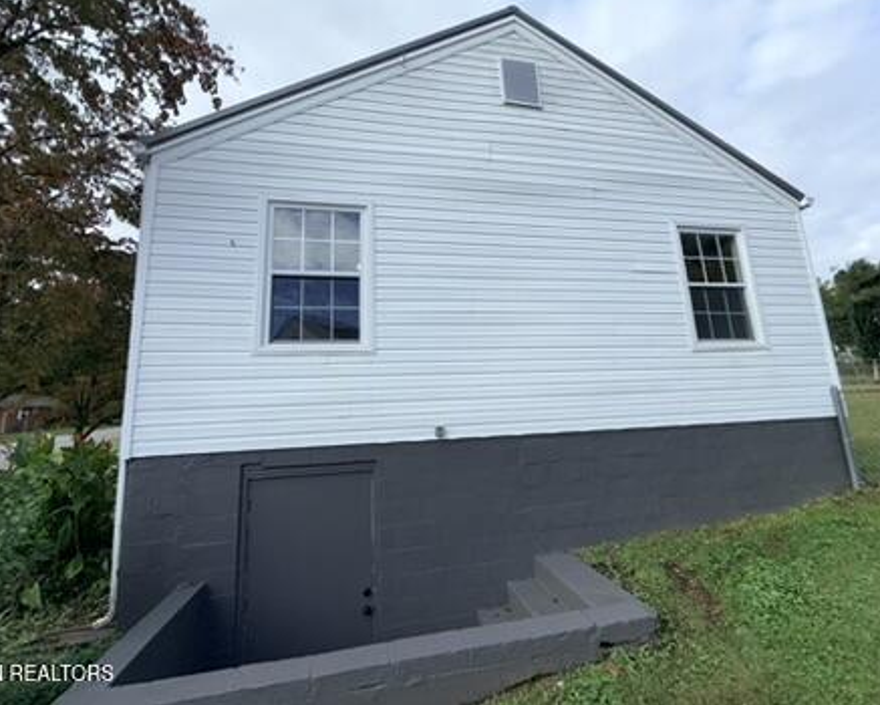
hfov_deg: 96.8
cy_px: 344
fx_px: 391
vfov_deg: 84.1
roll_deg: +2.3
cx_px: 435
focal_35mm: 15
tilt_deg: +11.0
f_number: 2.2
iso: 16
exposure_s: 1/717
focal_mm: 2.22
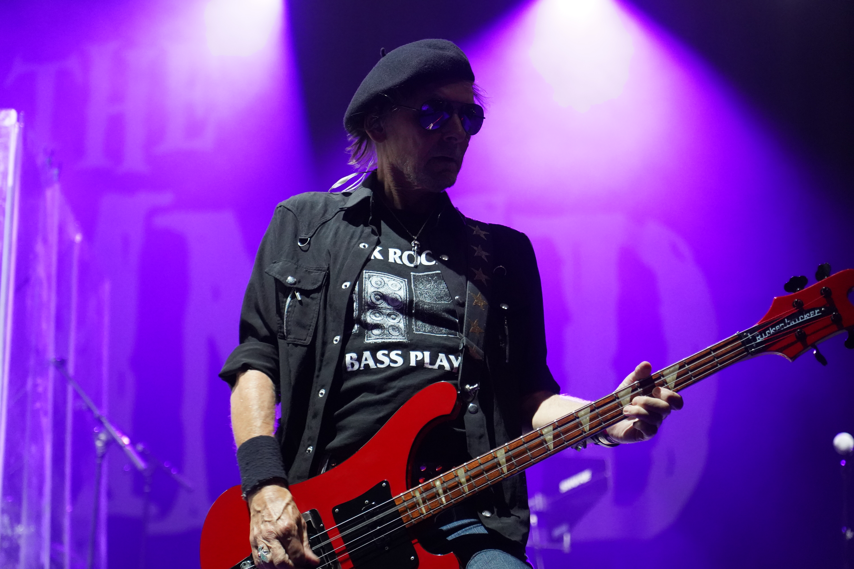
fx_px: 2491
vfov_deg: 13.0
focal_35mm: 105
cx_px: 427
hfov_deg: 19.5
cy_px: 284
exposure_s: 1/160
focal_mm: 105
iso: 8000
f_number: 4
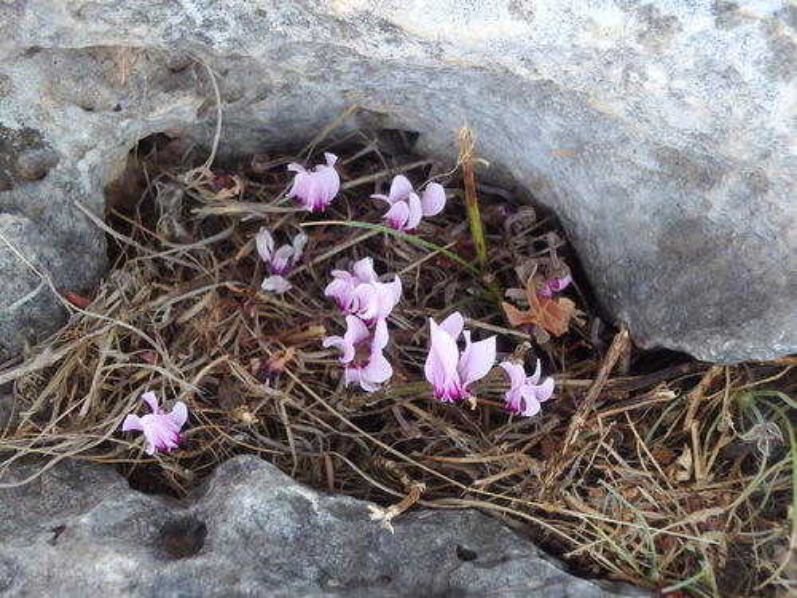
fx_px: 1934
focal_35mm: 84
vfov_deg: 17.6
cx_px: 398
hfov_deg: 23.3
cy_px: 299
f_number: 4.4
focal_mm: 15.1
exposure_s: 1/160
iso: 200
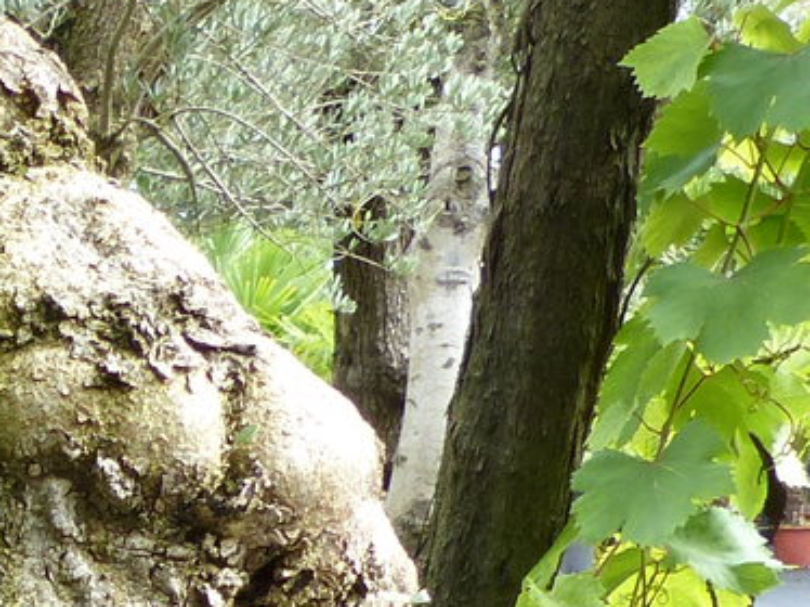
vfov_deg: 12.9
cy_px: 963
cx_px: -403
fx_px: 2502
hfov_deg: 16.7
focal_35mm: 107
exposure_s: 1/100
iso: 100
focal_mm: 4.5
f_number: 4
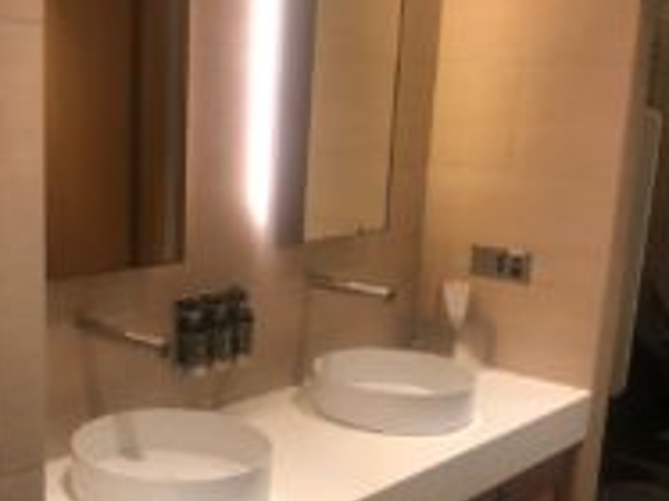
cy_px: 326
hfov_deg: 34.8
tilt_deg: -13.3
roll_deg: -0.7
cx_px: 168
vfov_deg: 26.9
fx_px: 1043
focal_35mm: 54
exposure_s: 1/17
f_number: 1.8
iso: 100
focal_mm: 4
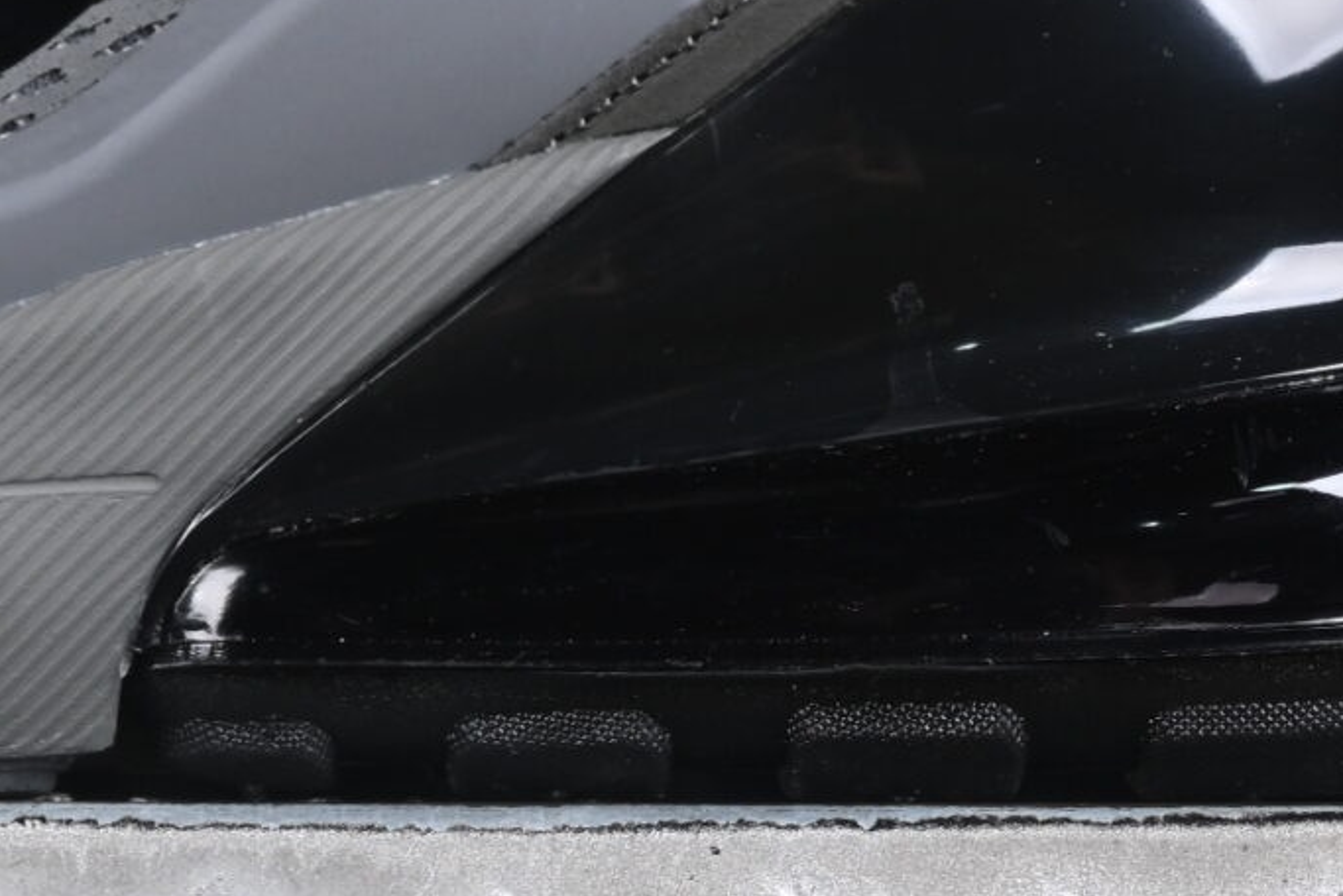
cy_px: -237
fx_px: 10487
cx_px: 29
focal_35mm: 281
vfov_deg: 4.9
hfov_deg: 7.3
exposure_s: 1/60
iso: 160
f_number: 6.3
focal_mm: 50
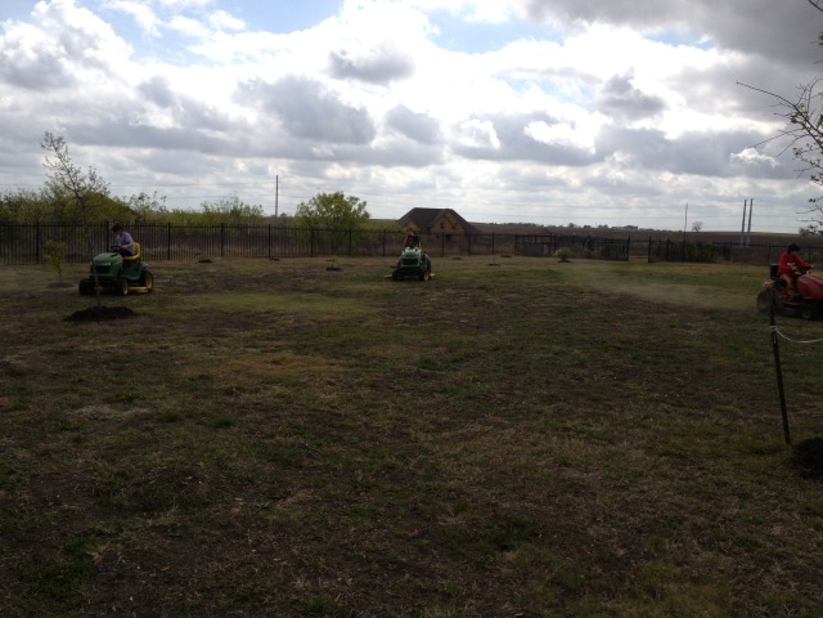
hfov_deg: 52.6
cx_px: 412
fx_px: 832
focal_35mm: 35
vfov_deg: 40.7
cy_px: 309
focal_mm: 4.28
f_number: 2.4
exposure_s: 1/2208
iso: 50
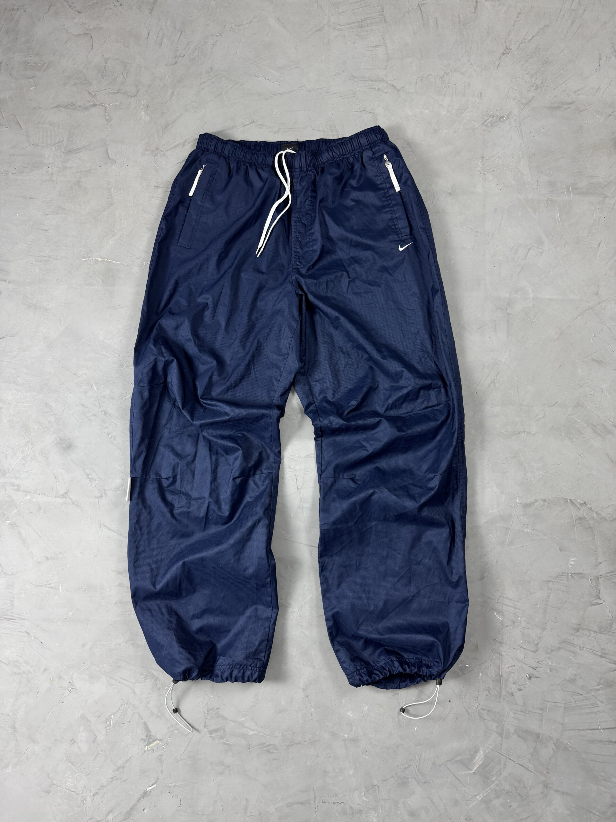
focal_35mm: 24
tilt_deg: -82.7
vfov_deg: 71.6
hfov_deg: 56.8
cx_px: 308
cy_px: 411
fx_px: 569
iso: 160
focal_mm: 6.76
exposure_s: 1/60
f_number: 1.78
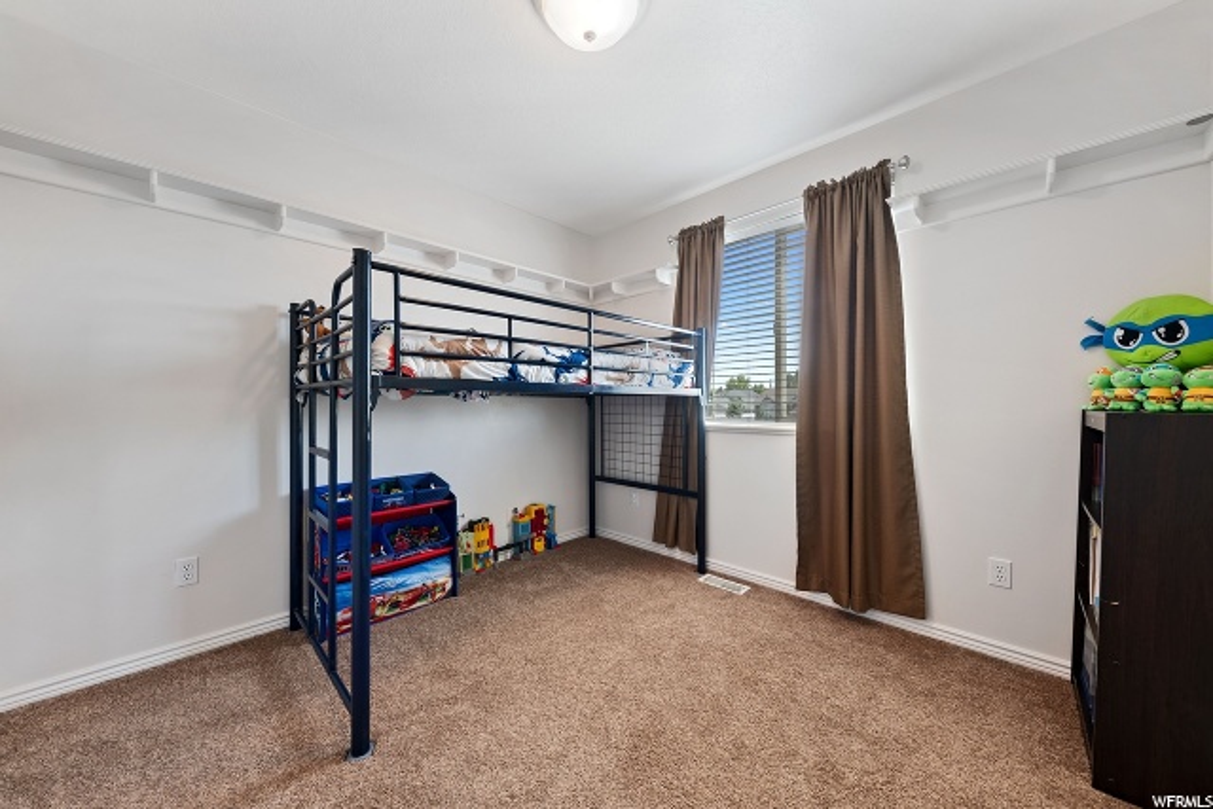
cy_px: 404
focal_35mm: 12
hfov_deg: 112.6
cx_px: 606
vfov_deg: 90.0
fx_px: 404
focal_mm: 12
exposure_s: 2.5
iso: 64
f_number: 8
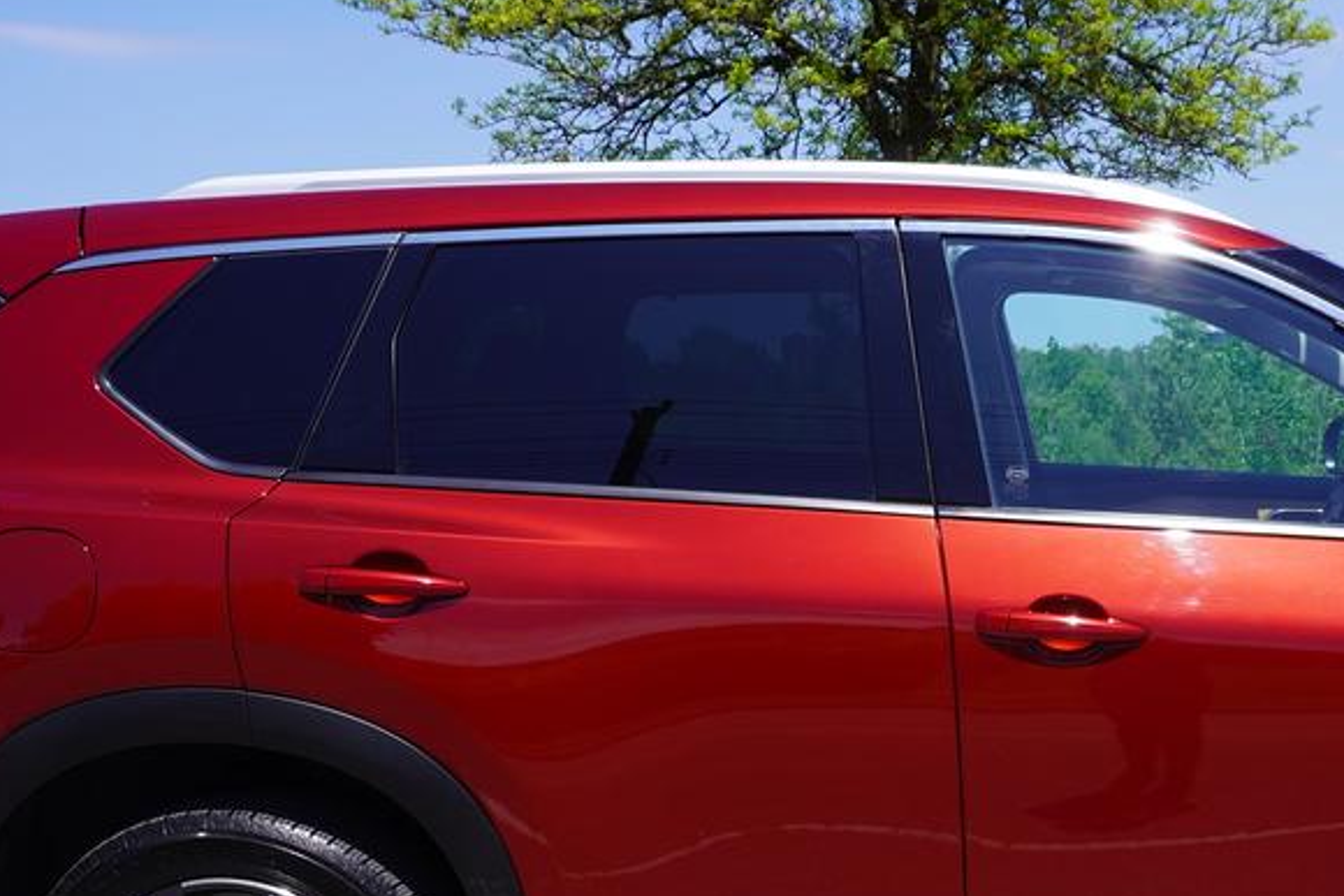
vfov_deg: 24.8
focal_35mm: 53
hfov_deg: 36.3
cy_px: 806
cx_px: 1066
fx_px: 1979
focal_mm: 16
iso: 100
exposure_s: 1/250
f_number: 8
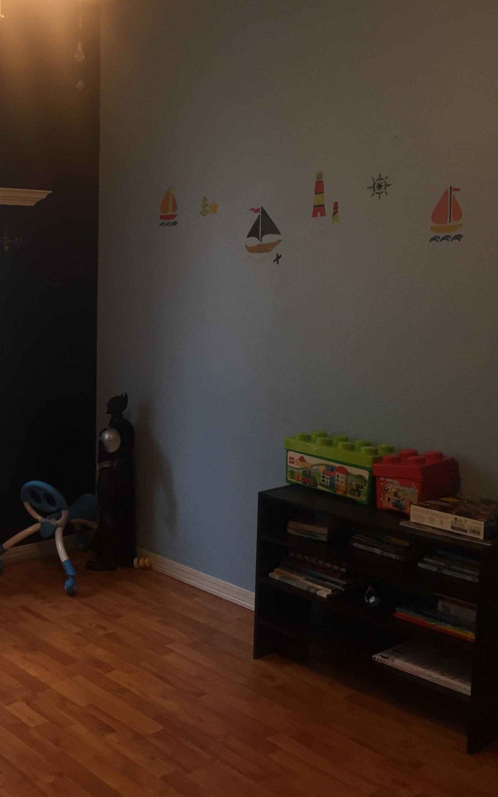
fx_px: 912
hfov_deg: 29.4
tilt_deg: -9.4
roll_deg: -0.8
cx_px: 64
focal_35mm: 42
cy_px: 406
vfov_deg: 47.2
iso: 32
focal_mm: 4.15
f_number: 2.2
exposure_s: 1/33
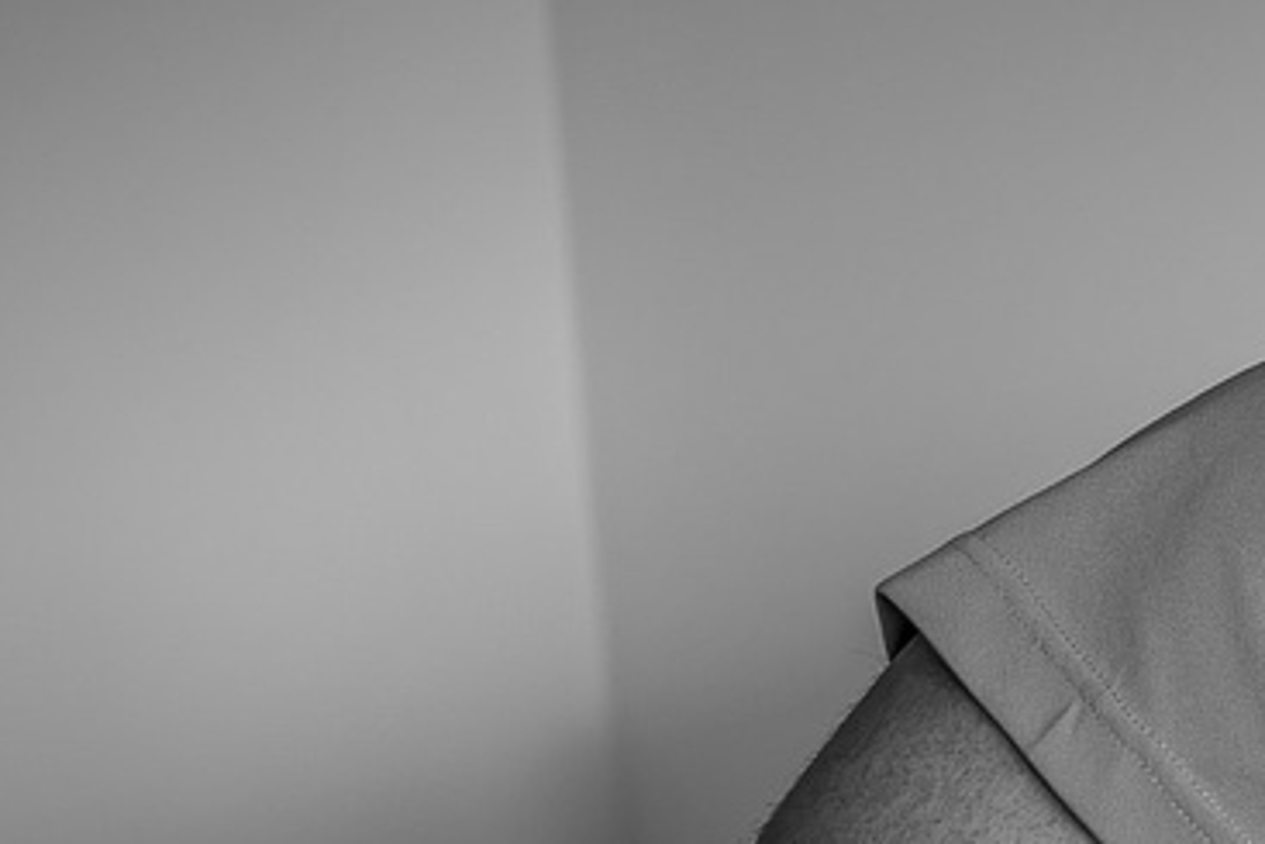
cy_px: 1590
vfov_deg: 5.5
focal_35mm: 244
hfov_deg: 7.5
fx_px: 8577
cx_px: 3764
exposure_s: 1/250
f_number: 1.2
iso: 320
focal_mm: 35
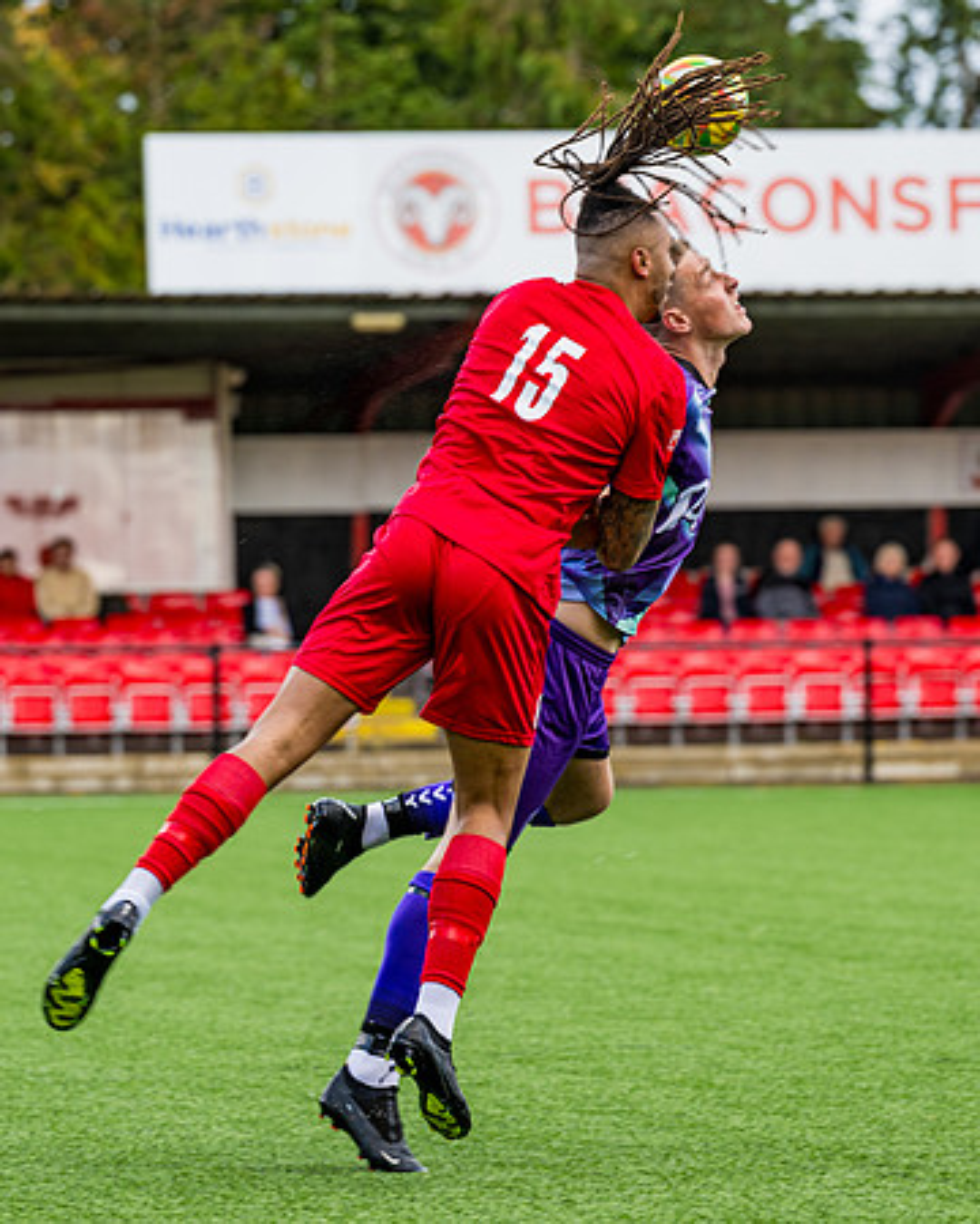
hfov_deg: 6.2
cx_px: 450
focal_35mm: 250
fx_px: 9046
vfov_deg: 7.7
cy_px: 638
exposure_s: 1/500
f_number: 5
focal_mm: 165
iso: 200
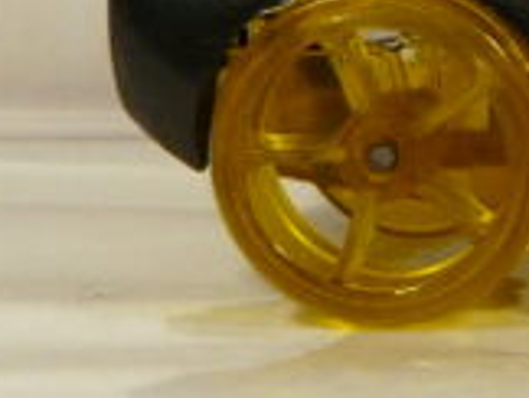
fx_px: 3229
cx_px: 931
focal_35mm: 211
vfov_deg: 7.0
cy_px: -91
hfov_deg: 9.0
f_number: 2.8
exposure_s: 1/80
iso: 100
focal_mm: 5.9
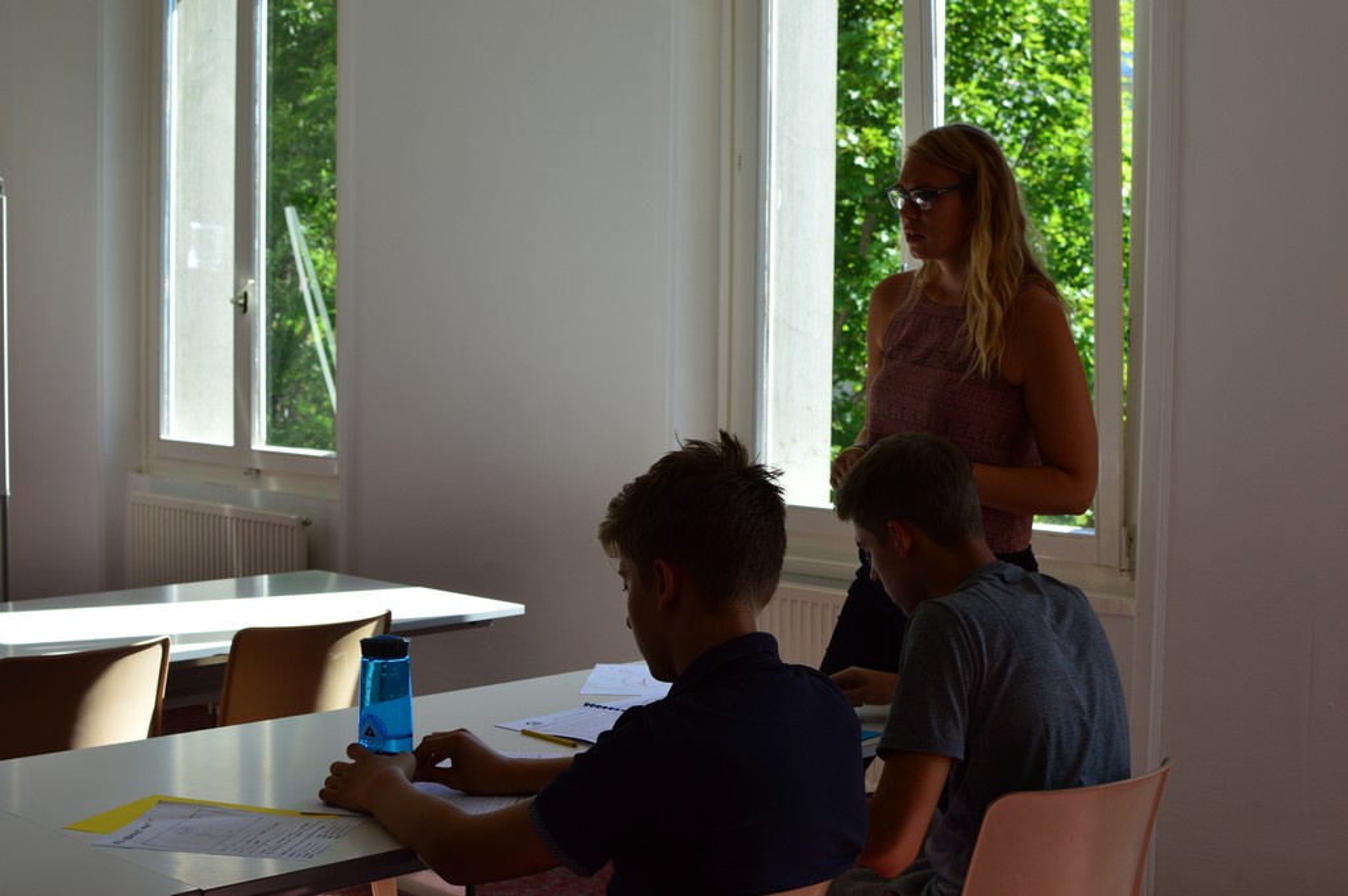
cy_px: 448
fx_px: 1964
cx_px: 674
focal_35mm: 52
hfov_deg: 37.9
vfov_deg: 25.7
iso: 100
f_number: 5.6
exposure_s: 1/125
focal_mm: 35
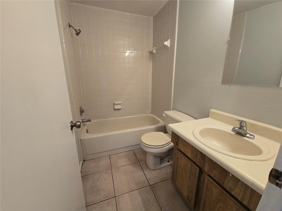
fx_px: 106
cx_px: 141
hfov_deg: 106.2
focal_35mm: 13
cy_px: 106
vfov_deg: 89.9
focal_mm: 2.2
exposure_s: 1/60
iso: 160
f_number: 2.2
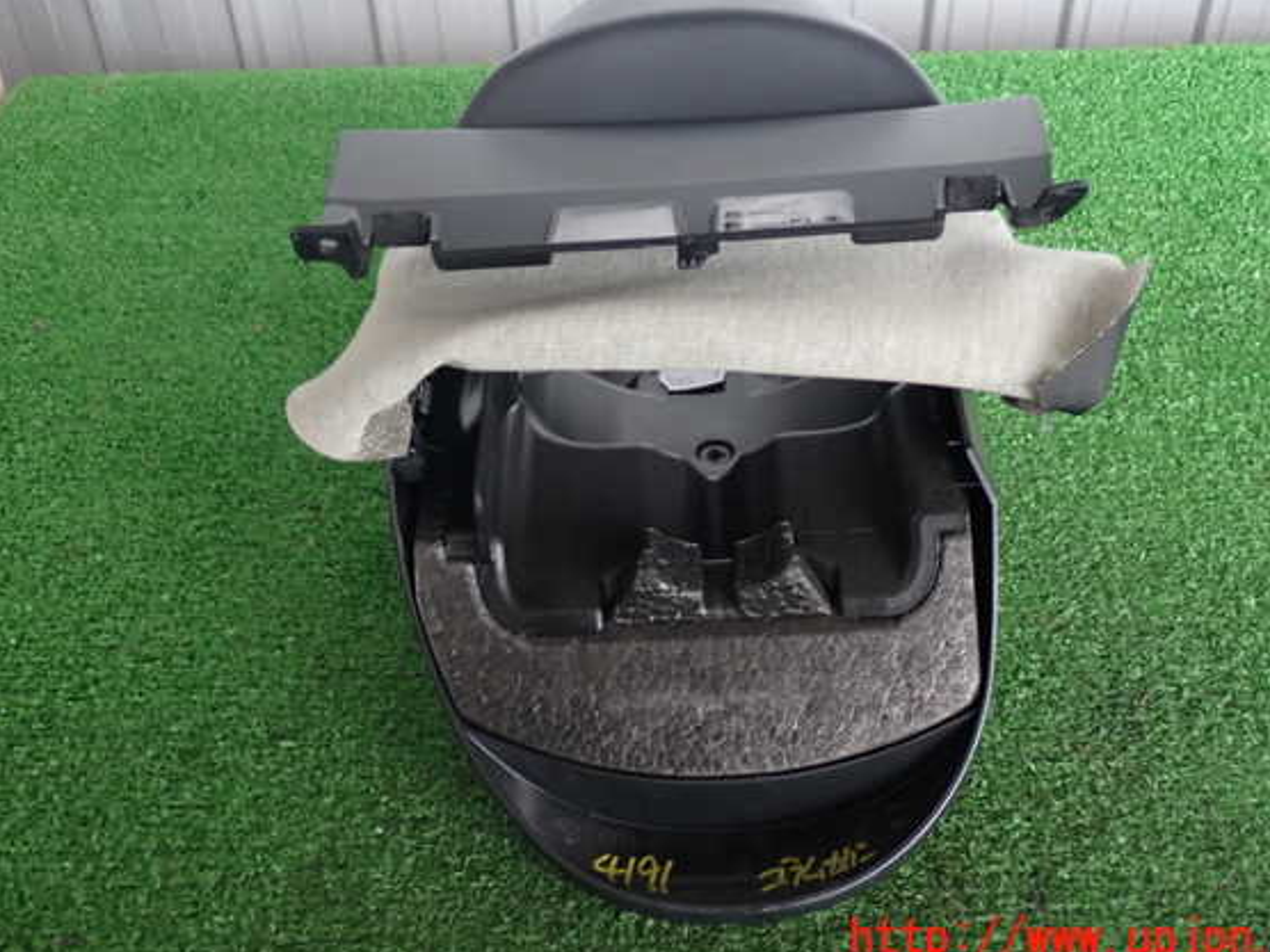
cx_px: 681
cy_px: 454
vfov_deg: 35.1
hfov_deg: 45.7
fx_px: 1504
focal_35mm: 41
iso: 250
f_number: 2.7
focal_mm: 6.83
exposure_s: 1/40
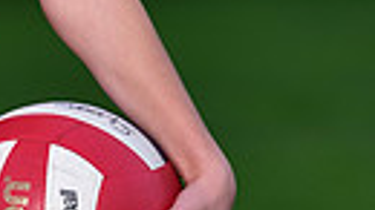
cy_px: -213
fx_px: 7872
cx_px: -180
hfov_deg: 2.7
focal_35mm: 792
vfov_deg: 1.5
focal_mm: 170
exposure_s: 1/200
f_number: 4.5
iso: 640
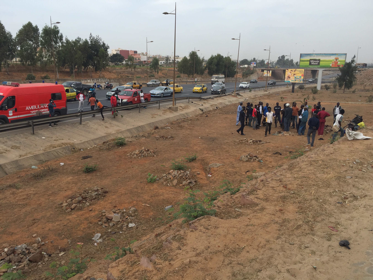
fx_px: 312
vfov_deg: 48.2
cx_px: 186
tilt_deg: -12.3
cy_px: 140
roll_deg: -1.7
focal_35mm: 29
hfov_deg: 61.7
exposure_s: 1/1236
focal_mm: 4.15
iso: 32
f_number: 2.2
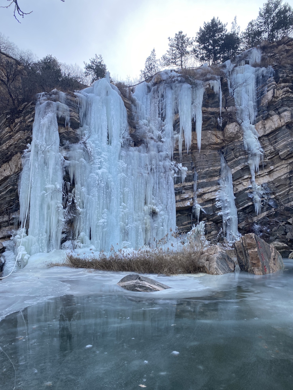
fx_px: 293
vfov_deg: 67.3
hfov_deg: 53.1
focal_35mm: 26
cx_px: 146
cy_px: 195
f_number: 1.8
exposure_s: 1/833
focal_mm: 4.25
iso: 32
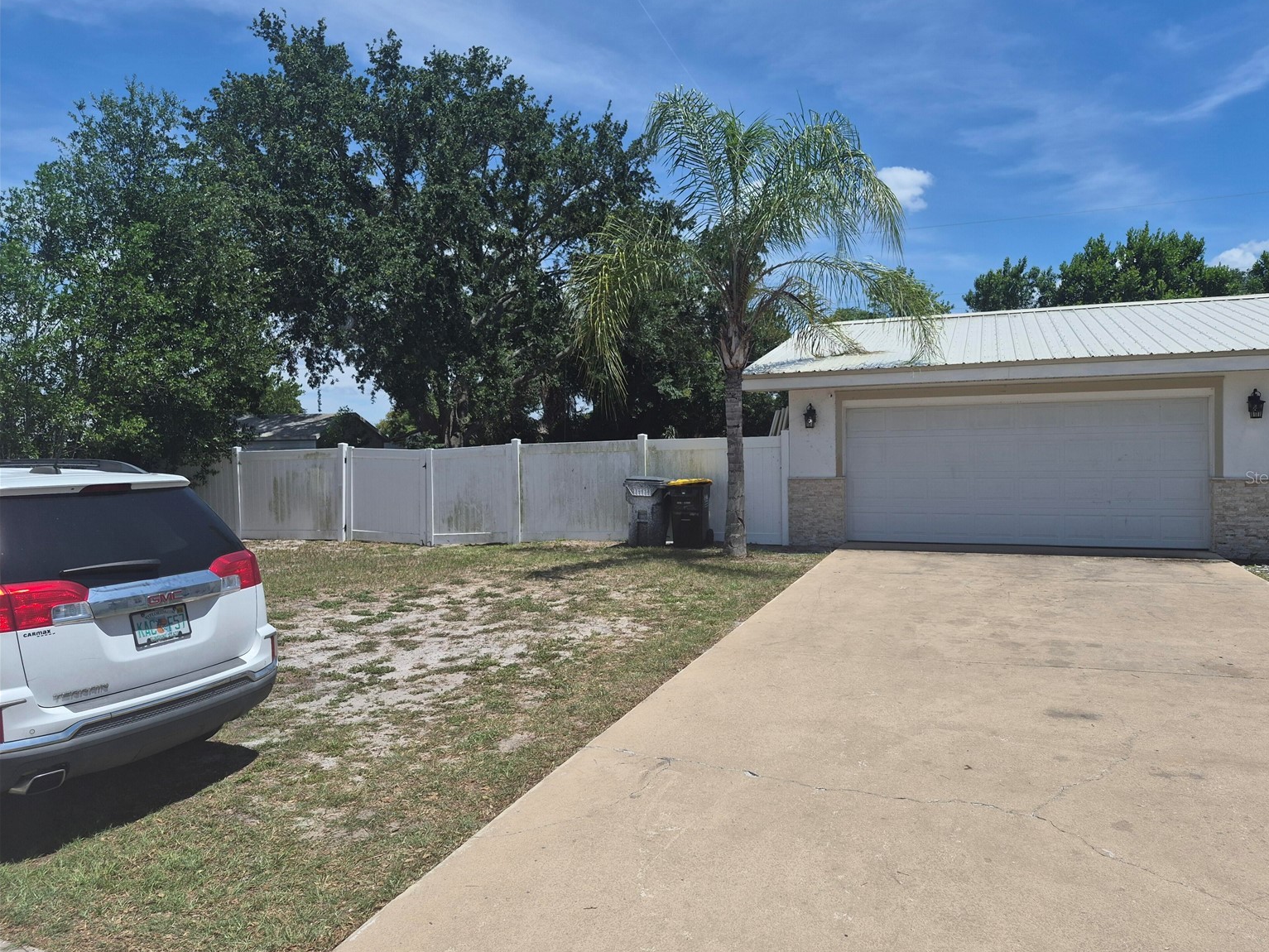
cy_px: 477
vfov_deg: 56.8
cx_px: 661
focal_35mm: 24
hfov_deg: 71.6
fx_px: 880
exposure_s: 1/7696
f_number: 1.8
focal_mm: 5.4
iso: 80
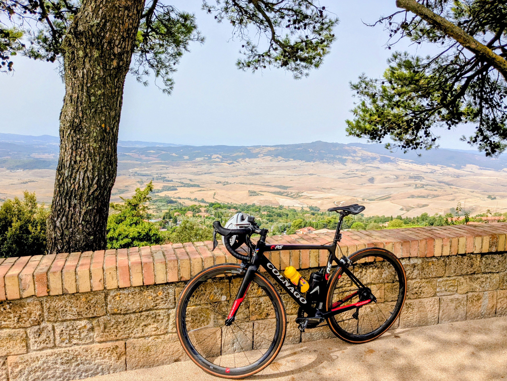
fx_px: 395
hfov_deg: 65.3
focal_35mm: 27
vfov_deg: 51.3
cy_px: 190
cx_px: 254
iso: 63
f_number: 1.73
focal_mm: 4.38
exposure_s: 1/2336
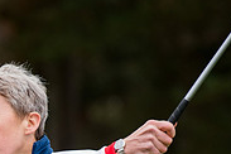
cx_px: -43
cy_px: 220
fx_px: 4074
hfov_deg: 3.2
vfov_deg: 2.2
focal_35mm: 635
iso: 800
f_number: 4
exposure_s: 1/1250
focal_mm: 200
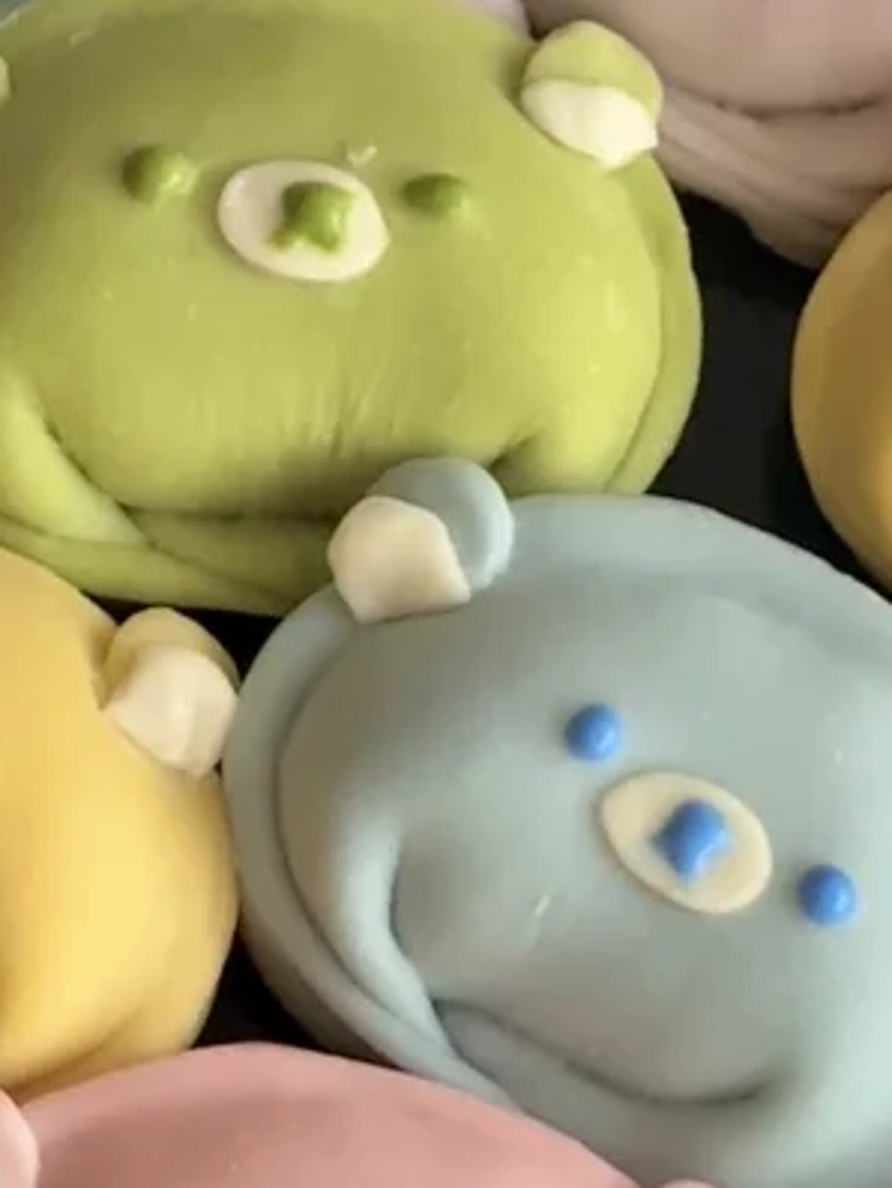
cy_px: 841
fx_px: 5975
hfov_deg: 8.5
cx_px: 162
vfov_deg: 11.3
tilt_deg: -71.6
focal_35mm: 174
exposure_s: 1/40
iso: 400
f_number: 1.78
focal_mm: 6.76
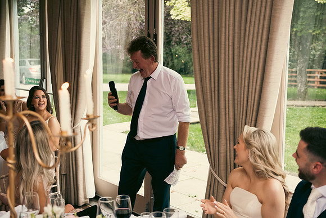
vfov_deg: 27.3
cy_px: 109
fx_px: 447
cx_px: 163
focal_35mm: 49
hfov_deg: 40.1
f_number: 3.5
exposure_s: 1/160
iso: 400
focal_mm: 48
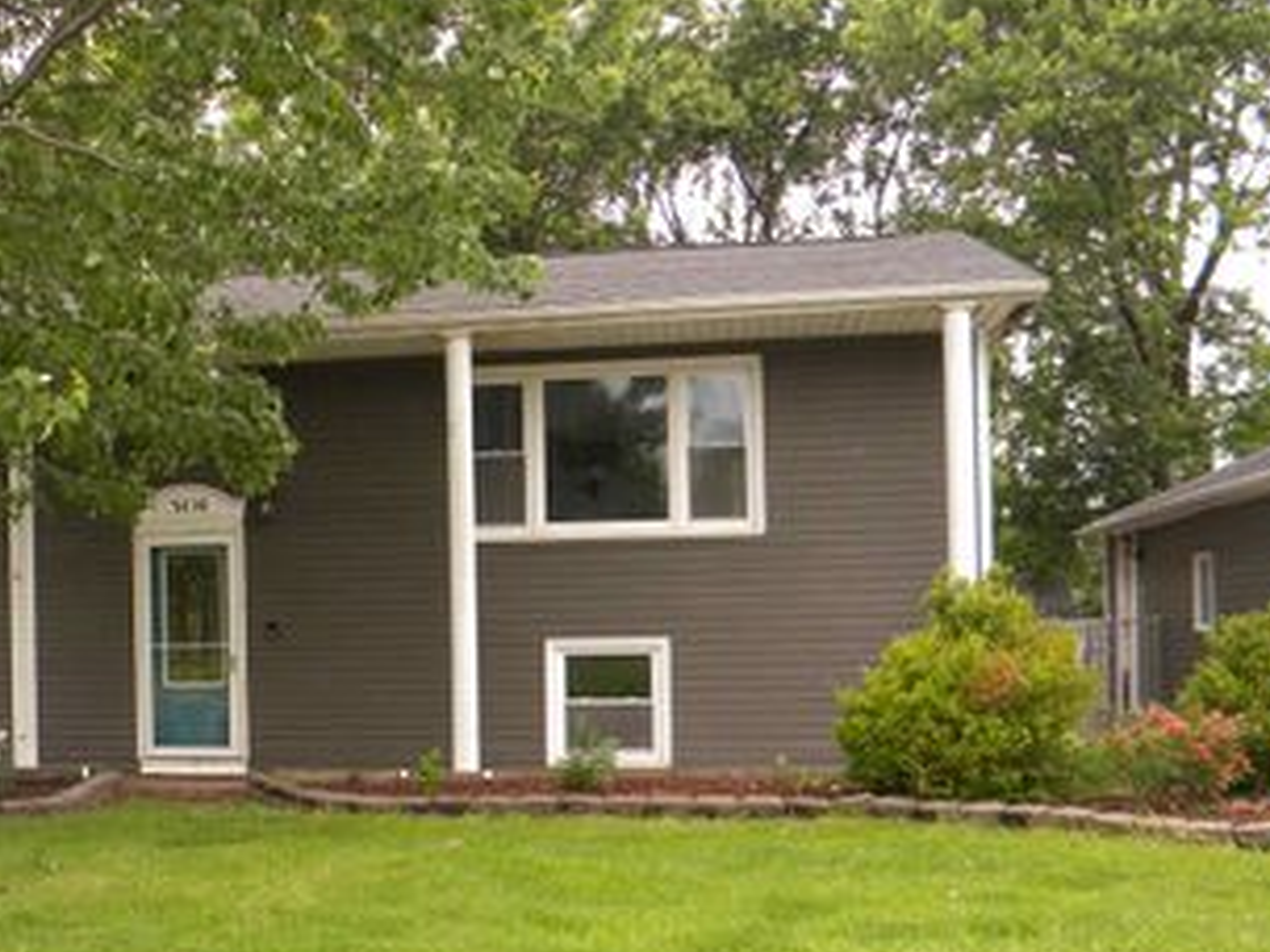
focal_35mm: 46
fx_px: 1688
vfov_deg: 31.2
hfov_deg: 39.5
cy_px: 662
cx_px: 238
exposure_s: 1/152
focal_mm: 5
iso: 110
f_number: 3.5
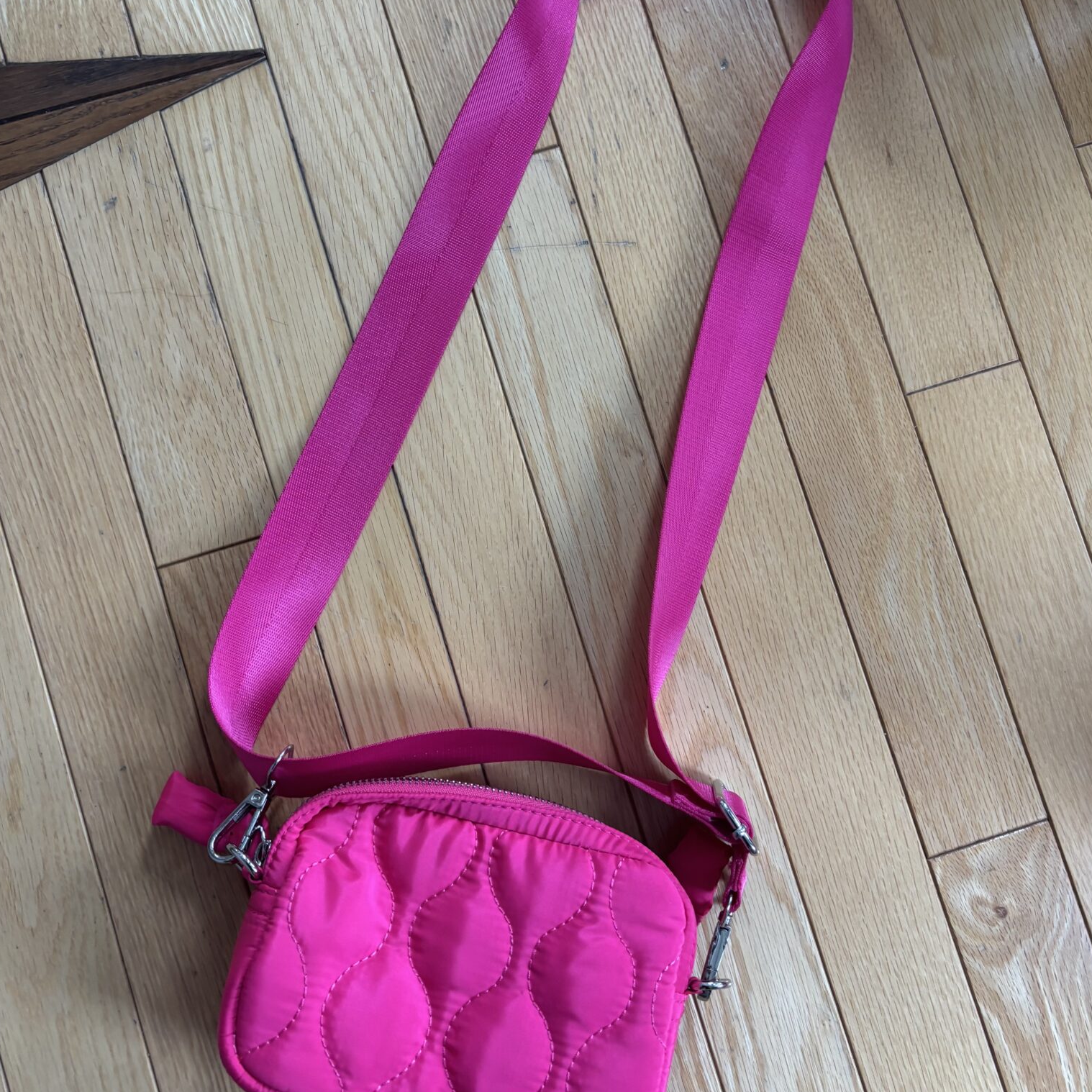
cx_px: 547
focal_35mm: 31
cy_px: 512
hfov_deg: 52.5
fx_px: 1106
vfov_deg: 52.5
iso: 125
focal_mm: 5.96
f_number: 1.6
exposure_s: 1/83
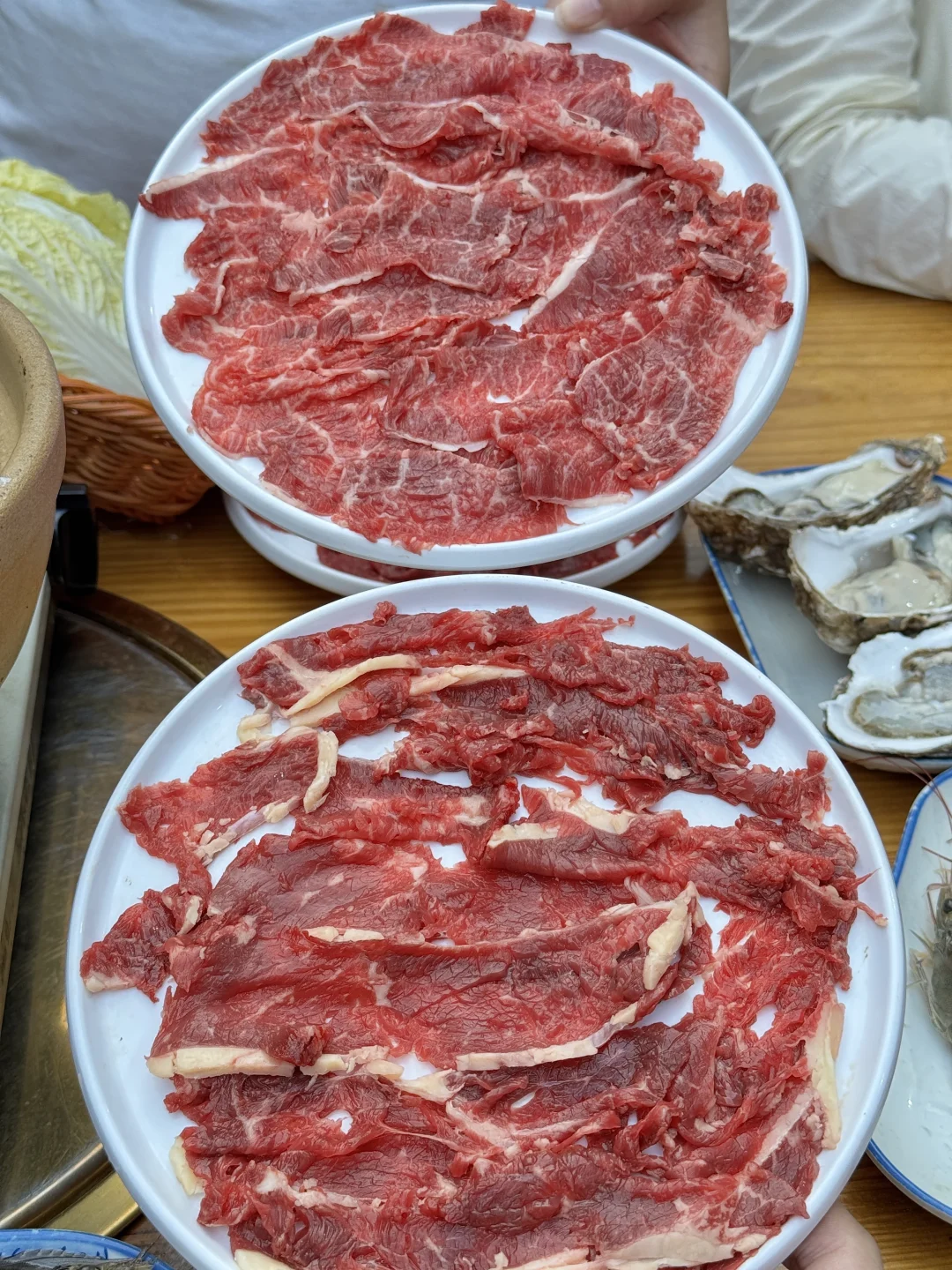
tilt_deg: -37.9
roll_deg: +0.6
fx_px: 1760
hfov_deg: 30.3
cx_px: 476
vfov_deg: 39.7
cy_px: 635
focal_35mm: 48
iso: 64
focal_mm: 6.76
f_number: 1.78
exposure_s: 1/100
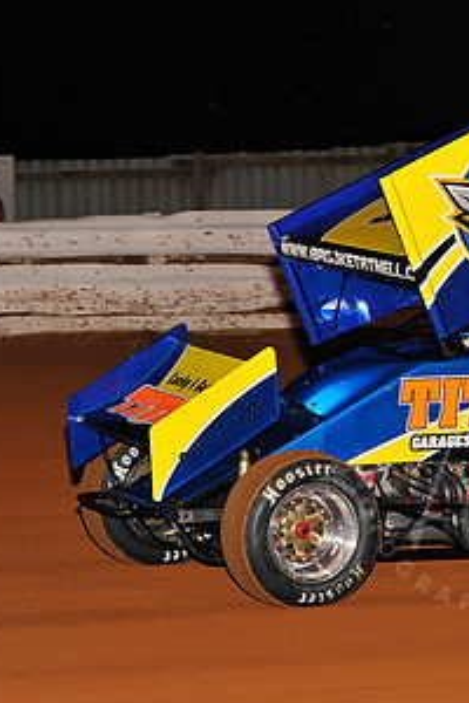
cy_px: 255
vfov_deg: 10.7
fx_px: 3771
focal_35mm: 193
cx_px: 495
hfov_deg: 7.1
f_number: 5.6
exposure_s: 1/250
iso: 500
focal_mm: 100
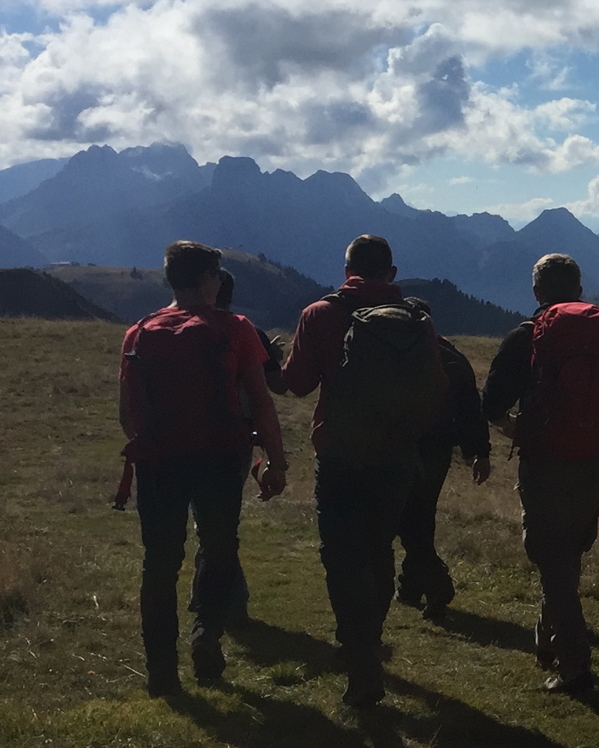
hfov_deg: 15.7
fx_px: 1883
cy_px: 255
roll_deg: -4.3
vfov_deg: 22.4
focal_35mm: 85
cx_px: 1049
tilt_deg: -2.6
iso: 32
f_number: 2.2
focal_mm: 4.15
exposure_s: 1/6623
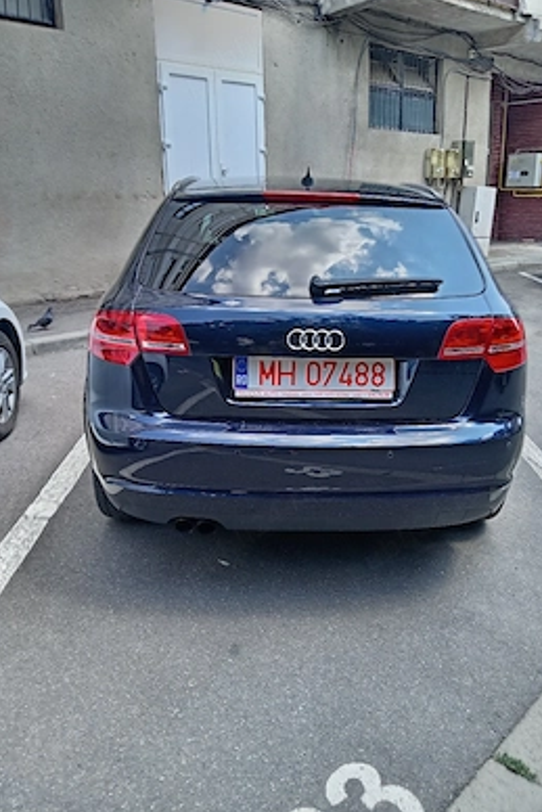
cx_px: 293
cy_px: 394
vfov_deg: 63.6
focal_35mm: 29
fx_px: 654
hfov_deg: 45.0
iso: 143
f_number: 1.8
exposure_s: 1/100
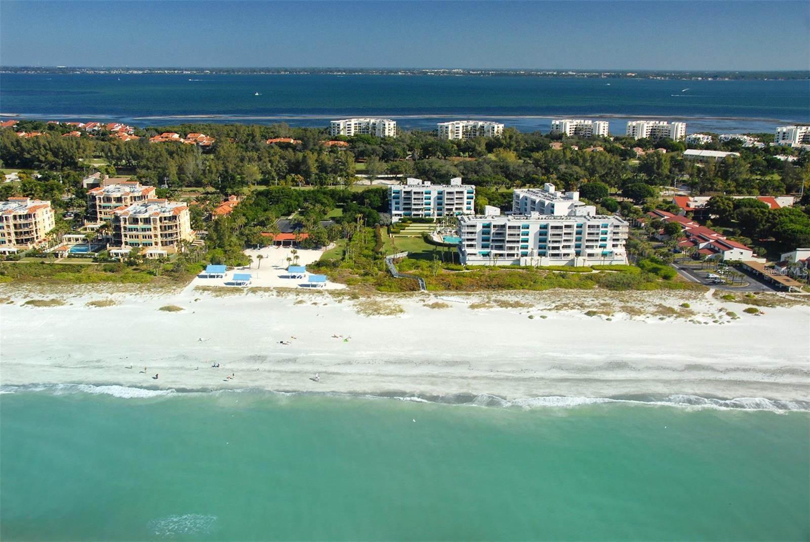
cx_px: 405
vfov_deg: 40.0
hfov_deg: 57.2
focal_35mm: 33
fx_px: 743
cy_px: 271
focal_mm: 22
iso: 320
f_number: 8
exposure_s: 1/250
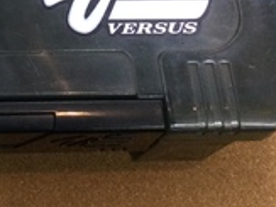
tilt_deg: -63.9
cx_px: -107
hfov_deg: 16.1
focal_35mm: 114
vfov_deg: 12.4
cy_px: -92
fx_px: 908
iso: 32
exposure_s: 1/30
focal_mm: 3.3
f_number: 2.4
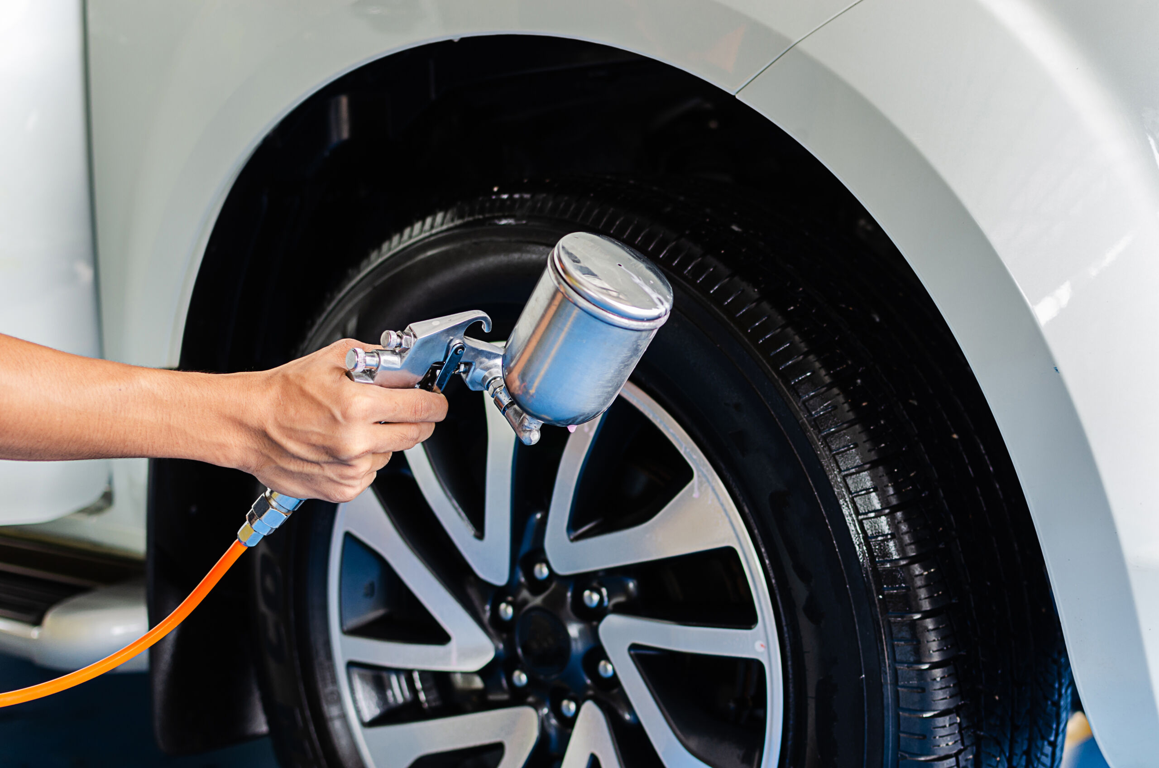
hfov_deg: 37.9
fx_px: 1687
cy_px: 384
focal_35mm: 52
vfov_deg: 25.6
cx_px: 580
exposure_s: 1/125
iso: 200
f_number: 2.8
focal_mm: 35
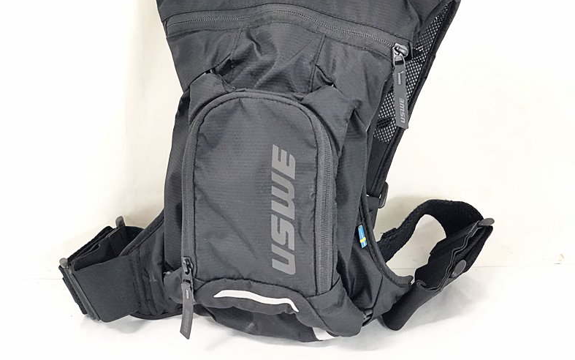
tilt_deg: -23.1
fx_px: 878
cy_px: 141
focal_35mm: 56
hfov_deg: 36.3
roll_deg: +5.9
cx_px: 285
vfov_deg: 23.1
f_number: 2.4
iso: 160
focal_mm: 6
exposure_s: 1/17
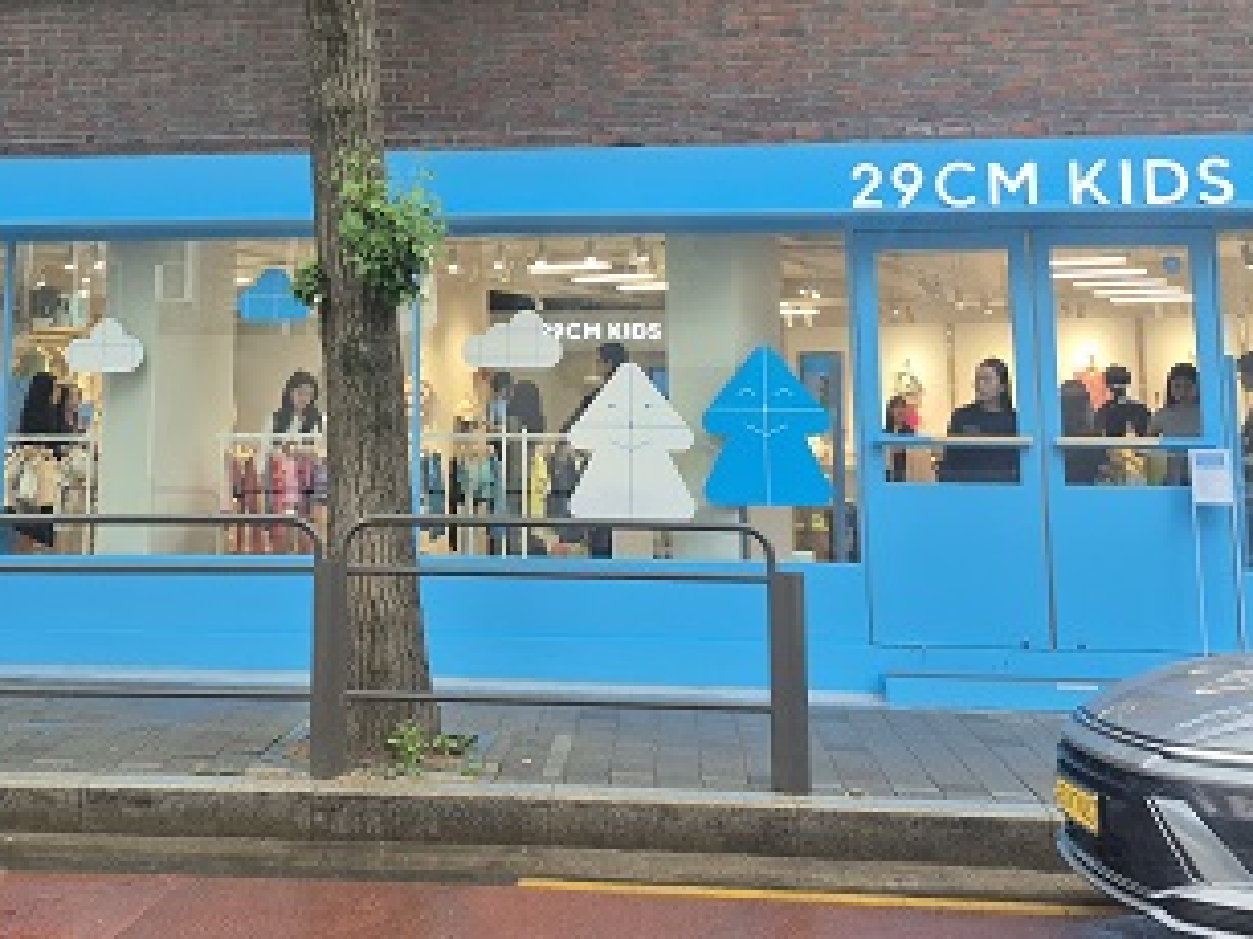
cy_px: 200
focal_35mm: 45
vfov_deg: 31.4
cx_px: 453
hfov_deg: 41.7
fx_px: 1628
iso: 40
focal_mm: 5.4
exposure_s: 1/180
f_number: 1.8
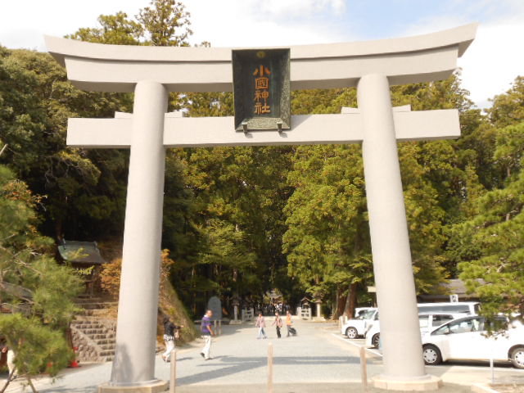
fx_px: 515
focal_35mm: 34
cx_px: 262
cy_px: 196
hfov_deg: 54.0
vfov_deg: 41.8
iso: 80
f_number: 3.9
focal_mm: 6
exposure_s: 1/400
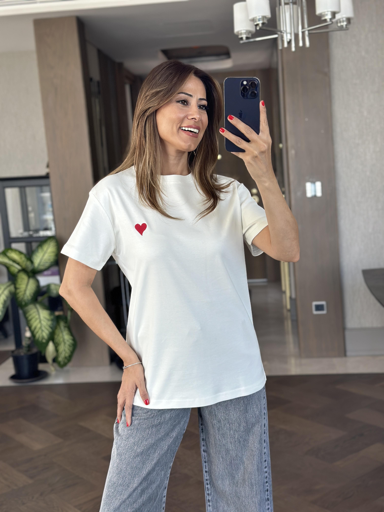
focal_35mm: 48
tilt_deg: -17.6
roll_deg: +4.6
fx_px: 710
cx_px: 192
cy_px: 256
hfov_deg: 30.3
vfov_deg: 39.7
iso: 125
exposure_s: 1/171
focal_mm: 6.86
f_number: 1.78
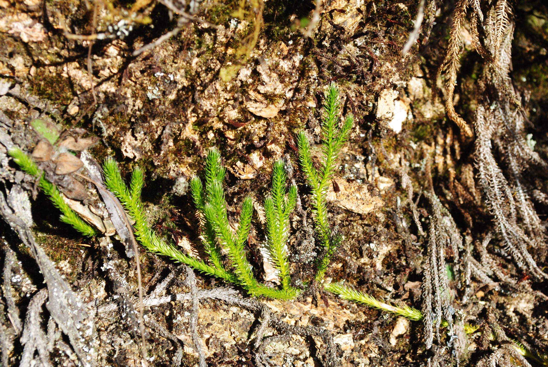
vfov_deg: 16.6
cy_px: 184
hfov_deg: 24.6
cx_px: 274
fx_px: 1257
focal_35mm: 82
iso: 200
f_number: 10
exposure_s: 1/200
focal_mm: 55
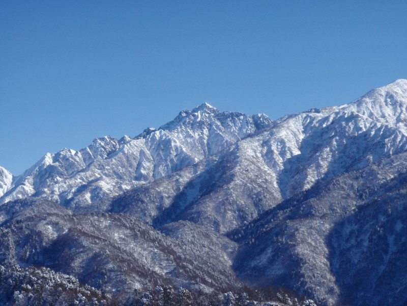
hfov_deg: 19.3
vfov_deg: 14.5
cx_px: 204
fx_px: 1199
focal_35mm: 102
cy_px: 153
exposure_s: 1/500
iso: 64
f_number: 6.3
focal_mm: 18.2
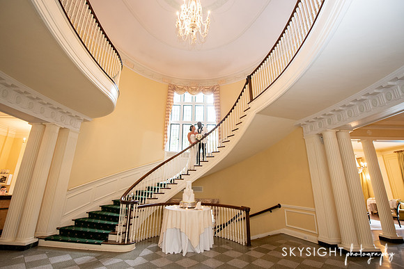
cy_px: 129
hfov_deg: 98.2
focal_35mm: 16
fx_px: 175
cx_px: 198
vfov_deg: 75.1
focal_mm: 14
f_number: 2.8
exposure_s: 1/80
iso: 1000
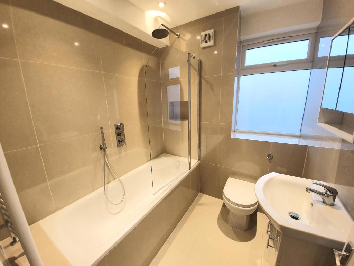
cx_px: 177
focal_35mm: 13
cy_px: 133
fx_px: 133
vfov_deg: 89.9
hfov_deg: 106.2
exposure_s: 1/50
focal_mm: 1.8
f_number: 2.2
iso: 125
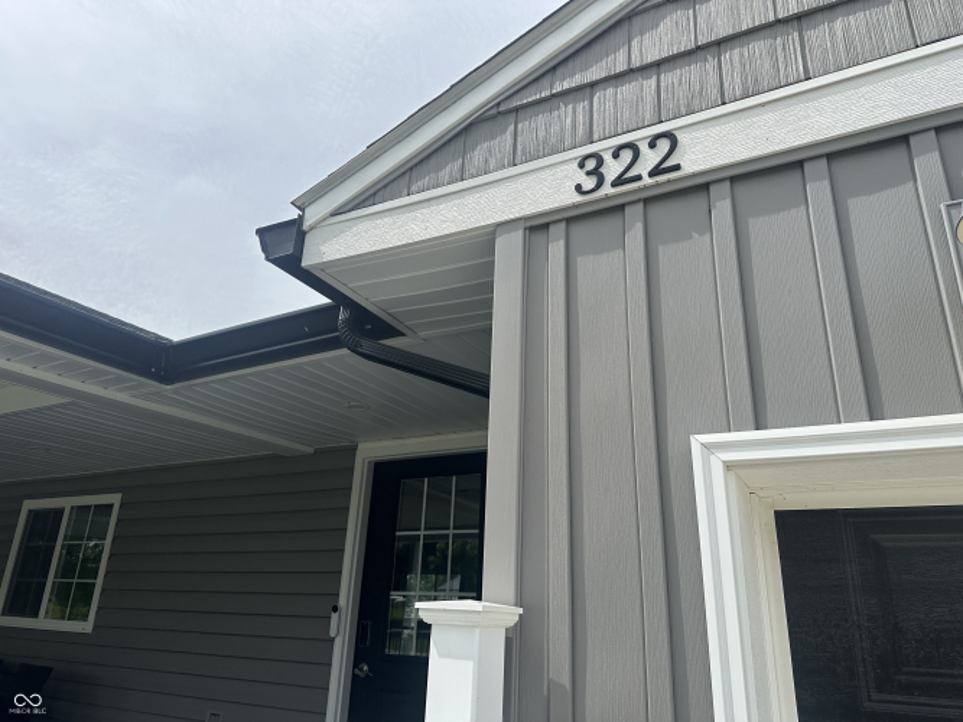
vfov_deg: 56.8
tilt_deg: +20.6
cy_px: 361
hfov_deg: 71.6
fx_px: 668
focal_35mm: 24
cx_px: 482
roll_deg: -3.2
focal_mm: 6.86
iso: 80
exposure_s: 1/5525
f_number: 1.78
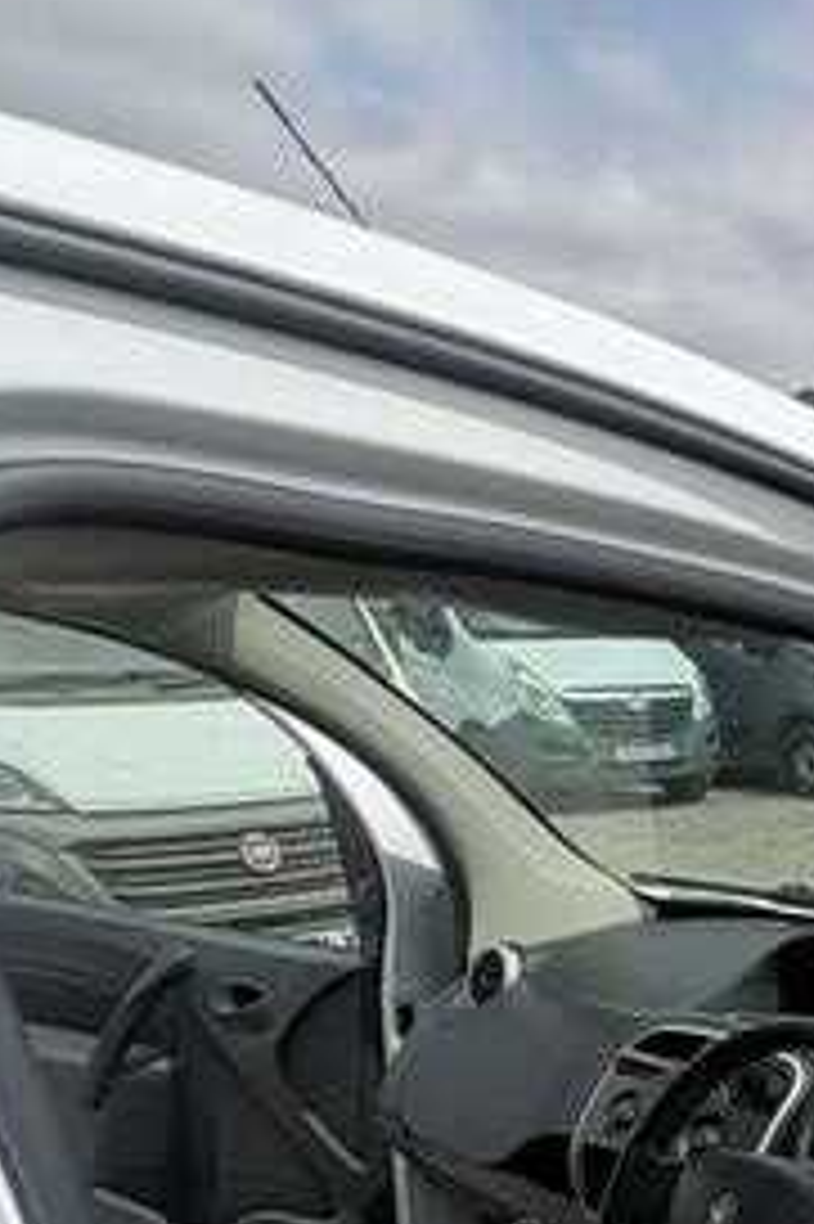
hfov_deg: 22.6
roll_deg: -1.9
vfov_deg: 36.9
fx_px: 1630
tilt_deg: -13.3
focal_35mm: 48
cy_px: 1224
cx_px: 1246
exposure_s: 1/1110
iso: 50
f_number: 2.2
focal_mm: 2.22
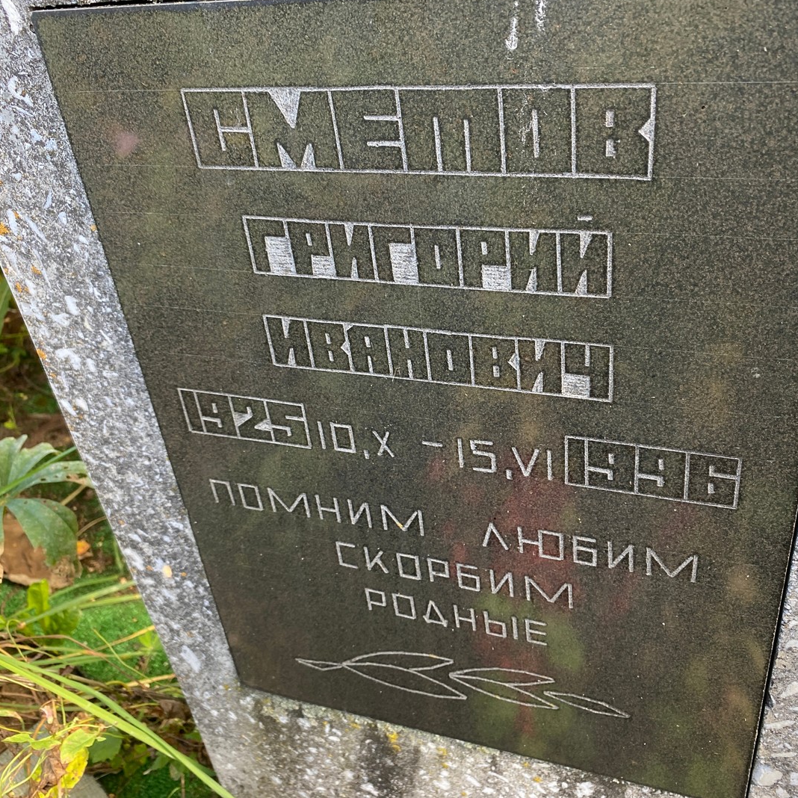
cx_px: 465
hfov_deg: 52.3
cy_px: 395
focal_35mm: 31
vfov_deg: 52.5
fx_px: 809
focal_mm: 4.25
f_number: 1.8
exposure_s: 1/121
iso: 100
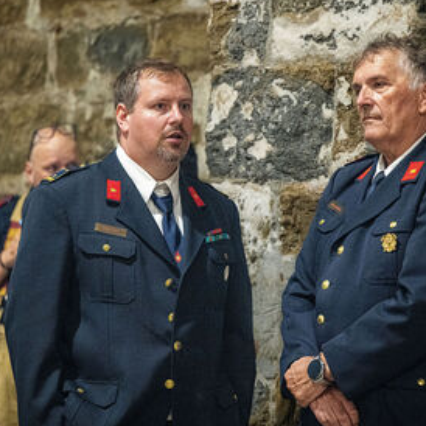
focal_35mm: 144
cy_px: 213
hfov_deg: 12.1
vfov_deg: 12.1
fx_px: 2005
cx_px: 255
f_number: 2.8
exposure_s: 1/250
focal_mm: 103
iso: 5000
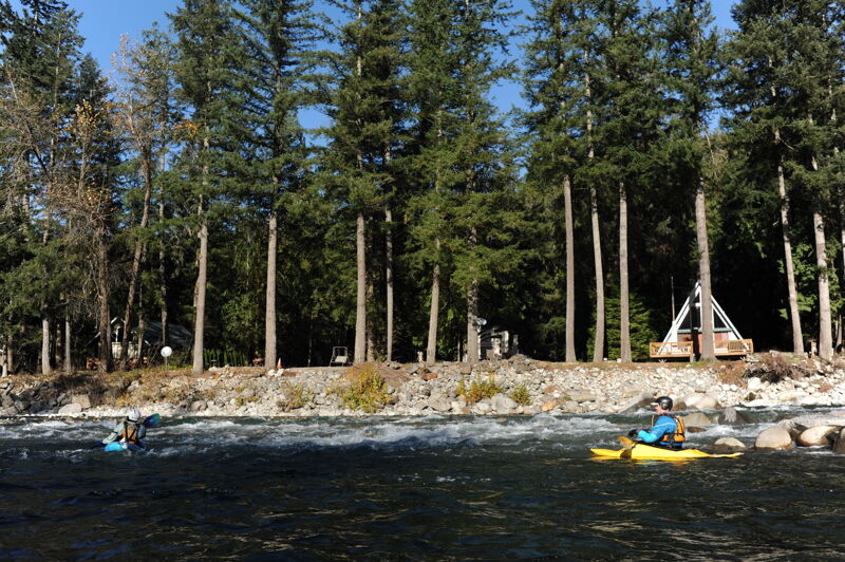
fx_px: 821
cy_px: 281
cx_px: 422
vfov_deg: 37.8
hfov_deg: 54.5
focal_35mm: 35
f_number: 7.1
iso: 200
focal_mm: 35
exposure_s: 1/640
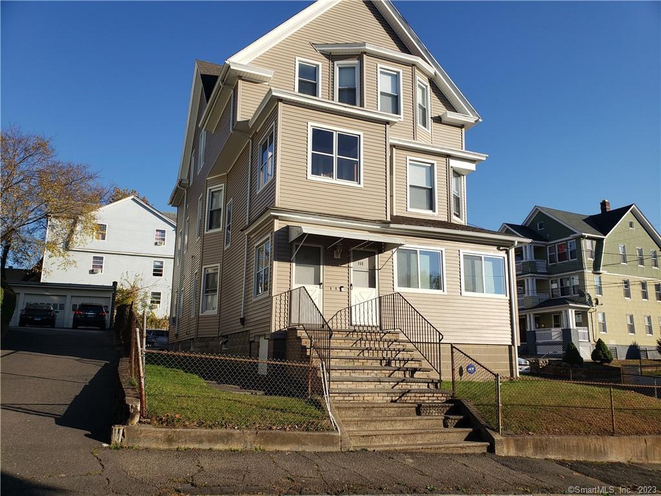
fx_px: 496
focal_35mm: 26
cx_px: 330
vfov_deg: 53.1
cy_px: 248
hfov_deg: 67.3
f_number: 2.4
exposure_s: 1/1145
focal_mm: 4.3
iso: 50
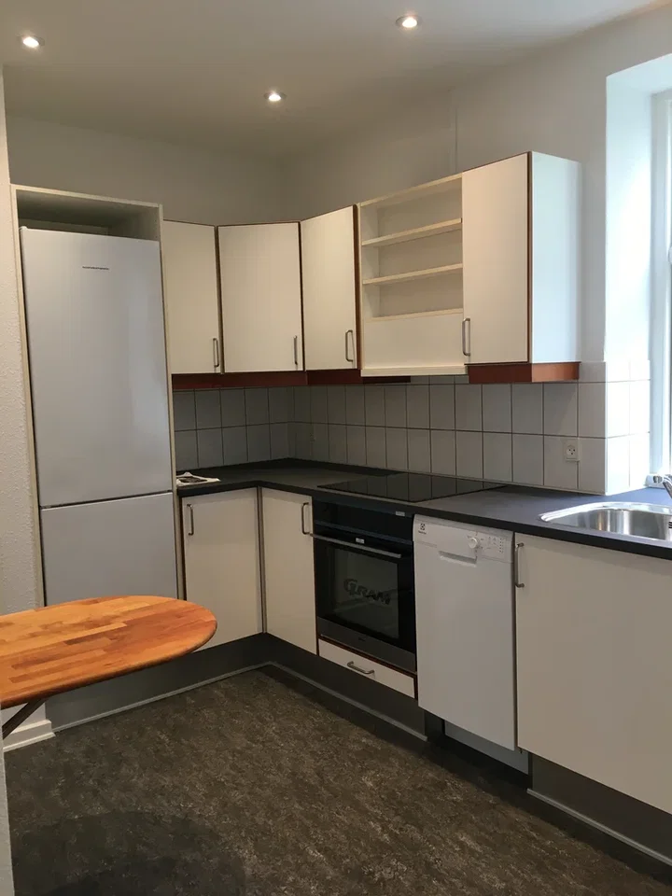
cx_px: 336
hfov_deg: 48.2
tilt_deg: -4.8
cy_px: 448
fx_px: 751
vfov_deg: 61.7
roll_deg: +1.7
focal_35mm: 29
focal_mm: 4.15
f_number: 2.2
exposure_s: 1/33
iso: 64
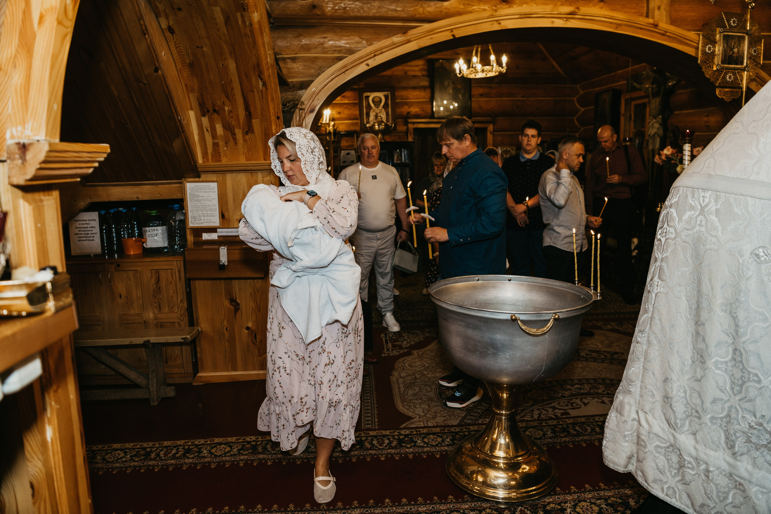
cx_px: 386
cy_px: 257
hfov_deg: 73.7
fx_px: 514
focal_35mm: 24
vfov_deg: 53.1
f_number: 3.5
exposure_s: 1/160
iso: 250
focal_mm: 24
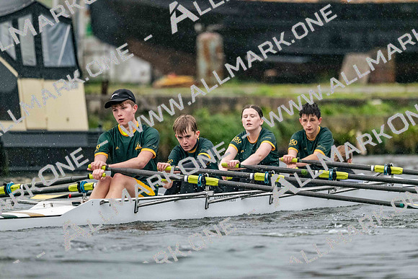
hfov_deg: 5.2
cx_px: 209
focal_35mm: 400
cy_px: 140
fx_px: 4645
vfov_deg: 3.4
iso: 7200
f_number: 4.5
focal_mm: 400
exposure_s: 1/2000
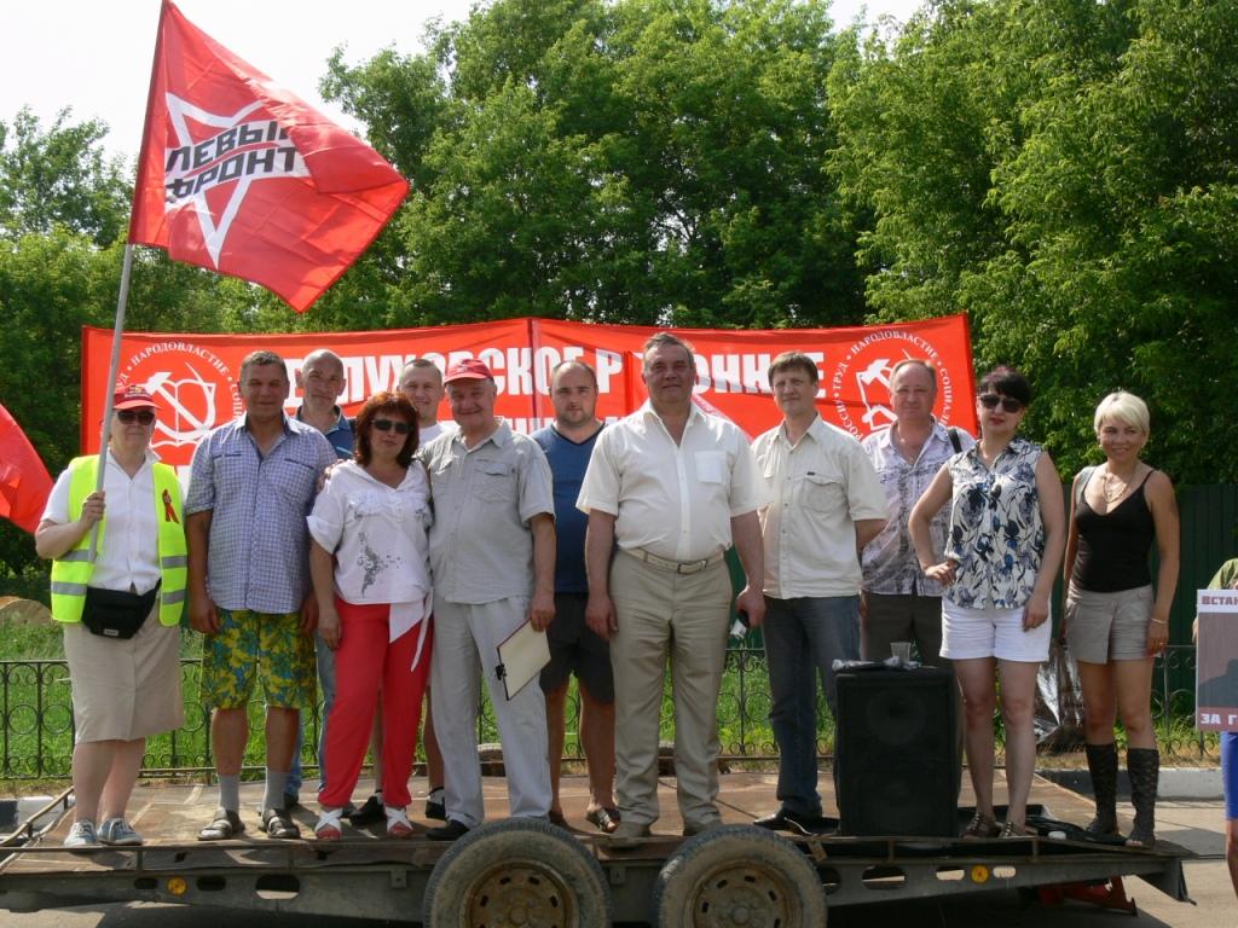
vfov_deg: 27.5
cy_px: 464
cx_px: 619
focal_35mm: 53
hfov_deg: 36.2
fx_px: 1895
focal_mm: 10.4
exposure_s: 1/250
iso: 80
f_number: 5.6
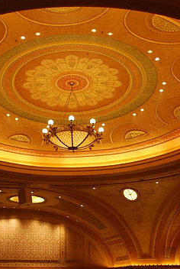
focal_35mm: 46
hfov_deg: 29.3
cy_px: 160
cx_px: 69
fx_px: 344
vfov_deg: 42.5
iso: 400
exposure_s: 1/20
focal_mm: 24
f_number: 4
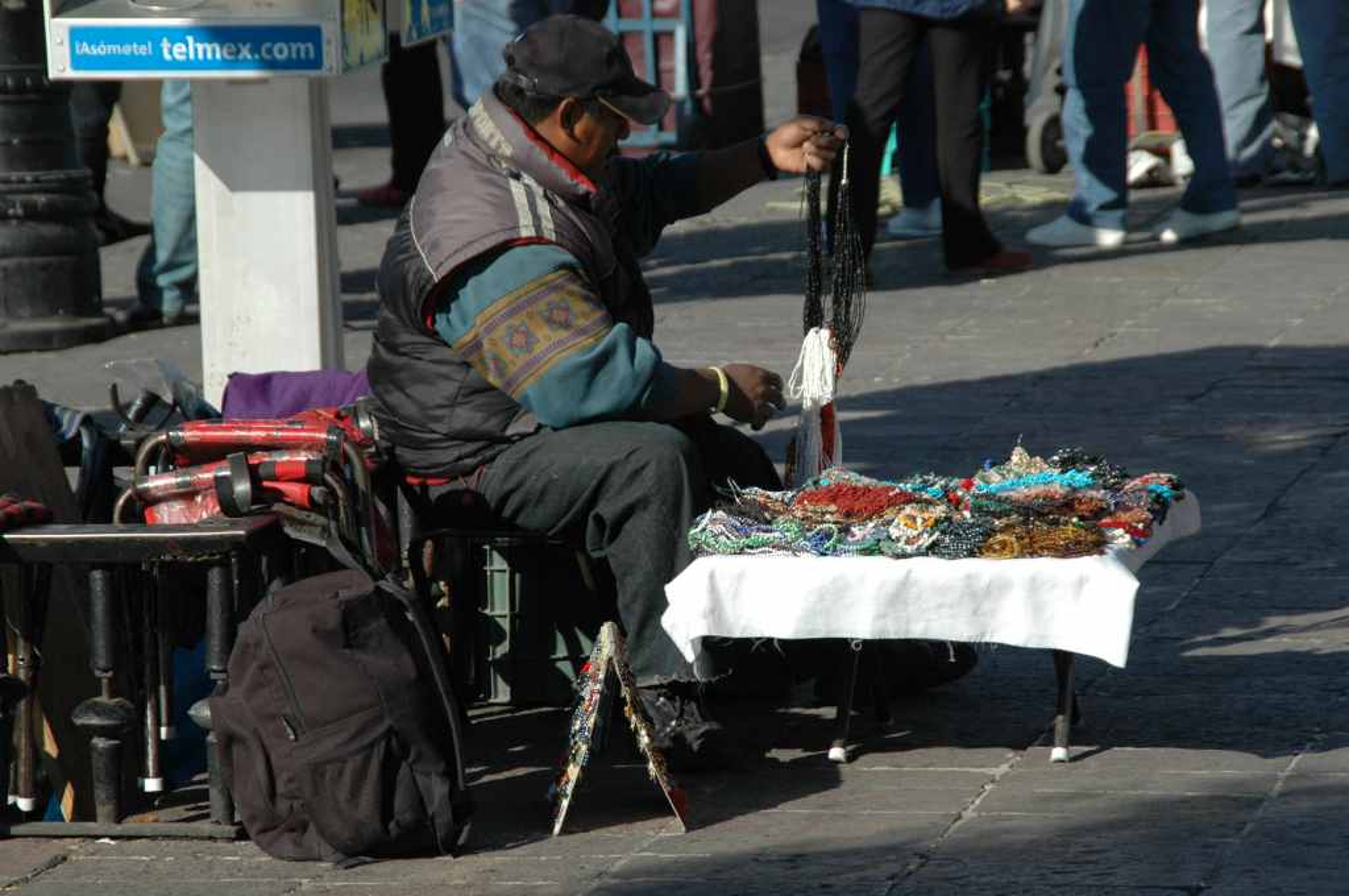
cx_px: 674
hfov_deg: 11.0
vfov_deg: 7.3
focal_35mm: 188
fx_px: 7017
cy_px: 448
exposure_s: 1/800
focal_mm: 125
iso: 400
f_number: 7.1
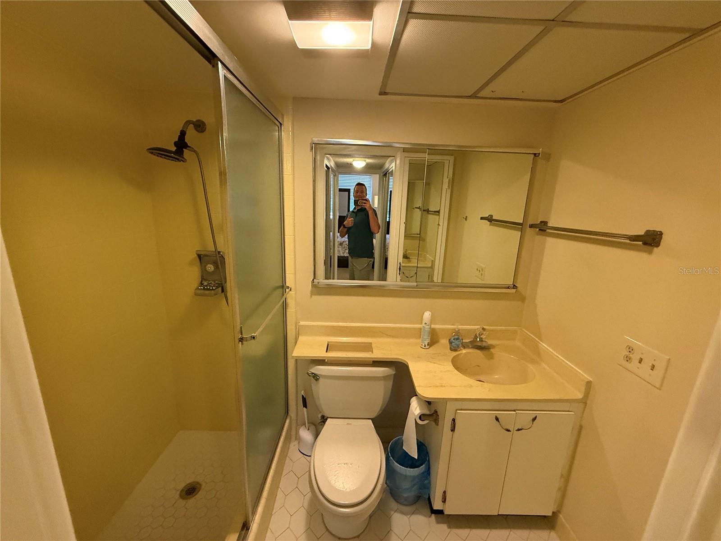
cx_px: 360
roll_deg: -2.4
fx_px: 292
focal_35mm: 14
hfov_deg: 102.1
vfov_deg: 85.7
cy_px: 270
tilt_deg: -12.9
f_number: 2.2
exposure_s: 1/60
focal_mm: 2.22
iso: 500
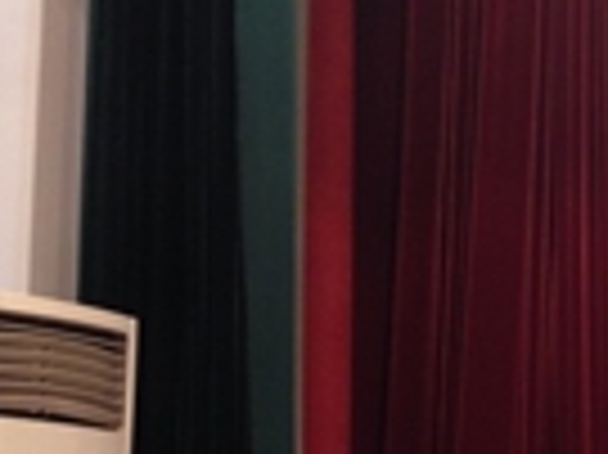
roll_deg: -1.6
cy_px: 501
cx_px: 950
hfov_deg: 14.9
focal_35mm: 122
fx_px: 2141
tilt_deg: +3.6
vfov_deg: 11.9
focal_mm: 4.12
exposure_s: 1/20
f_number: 2.4
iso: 100
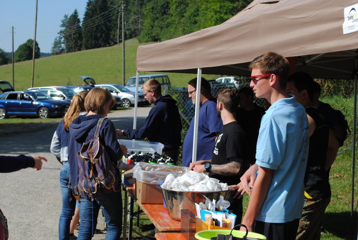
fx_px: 717
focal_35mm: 72
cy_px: 120
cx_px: 179
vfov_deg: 19.0
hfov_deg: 28.0
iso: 100
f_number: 8
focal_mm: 48
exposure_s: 1/250
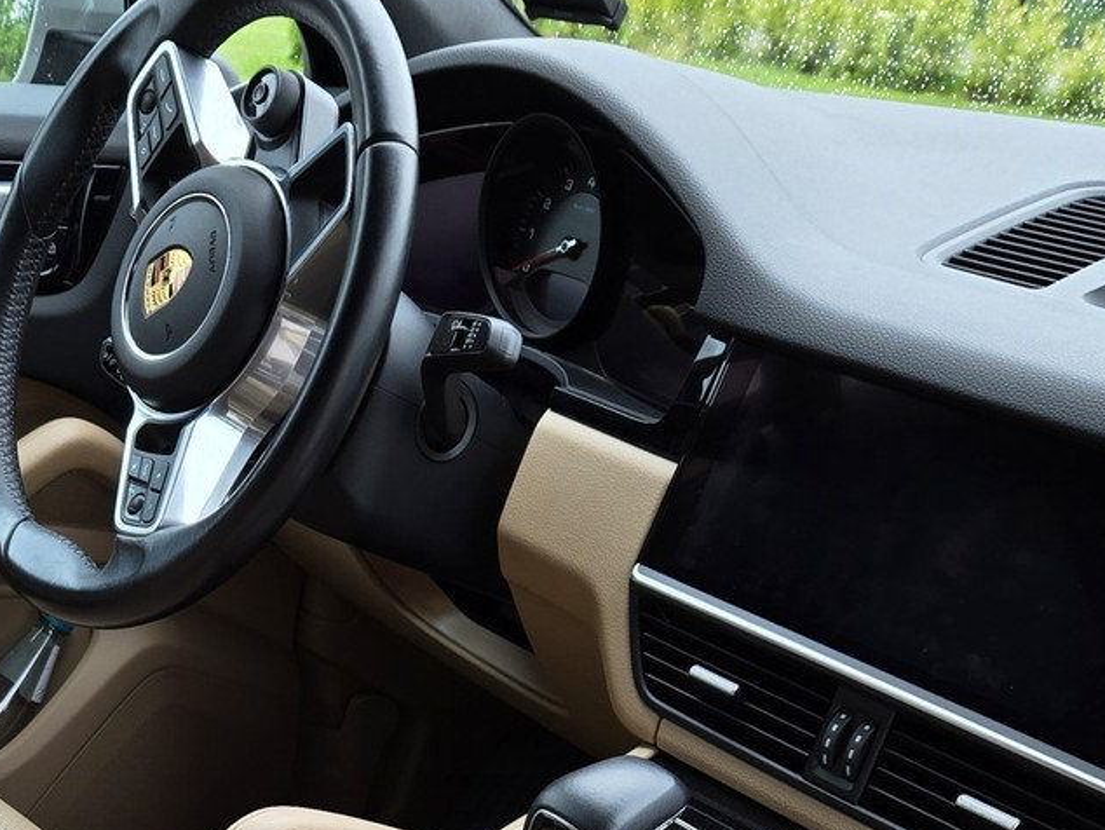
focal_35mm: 58
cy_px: 1036
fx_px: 1852
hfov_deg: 32.5
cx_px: 260
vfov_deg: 22.9
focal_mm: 5.4
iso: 64
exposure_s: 1/180
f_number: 1.8
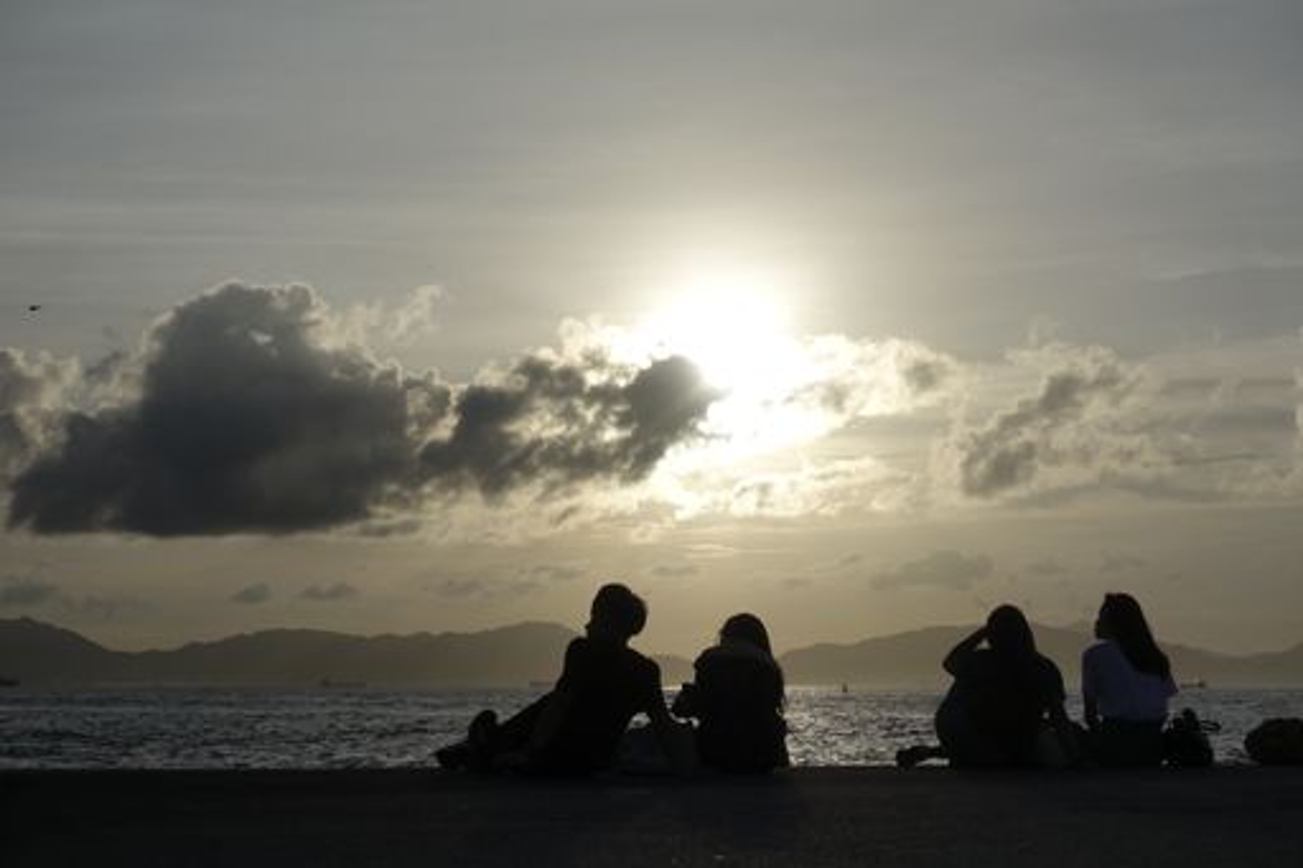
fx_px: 2533
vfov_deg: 19.4
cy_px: 434
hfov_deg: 28.9
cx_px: 652
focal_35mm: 70
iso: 125
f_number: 8
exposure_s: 1/1600
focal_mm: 25.7
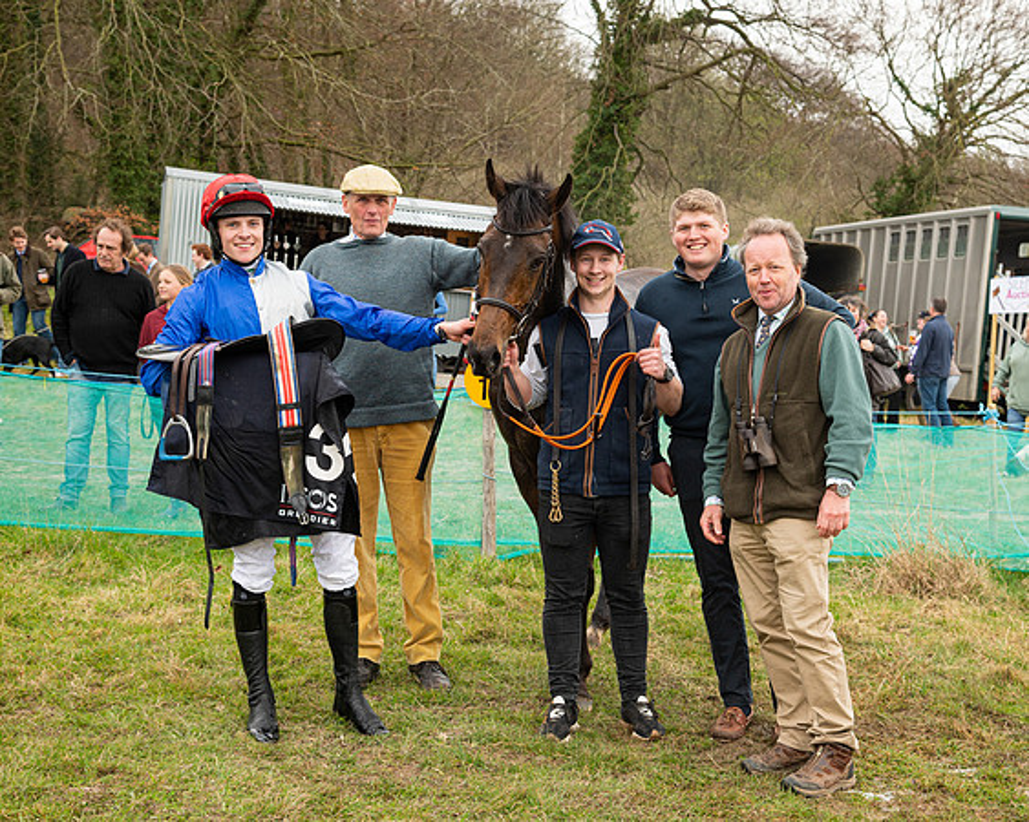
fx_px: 1748
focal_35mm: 57
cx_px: 548
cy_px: 411
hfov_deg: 32.8
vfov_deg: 26.5
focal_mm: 50
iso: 400
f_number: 5
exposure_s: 1/250
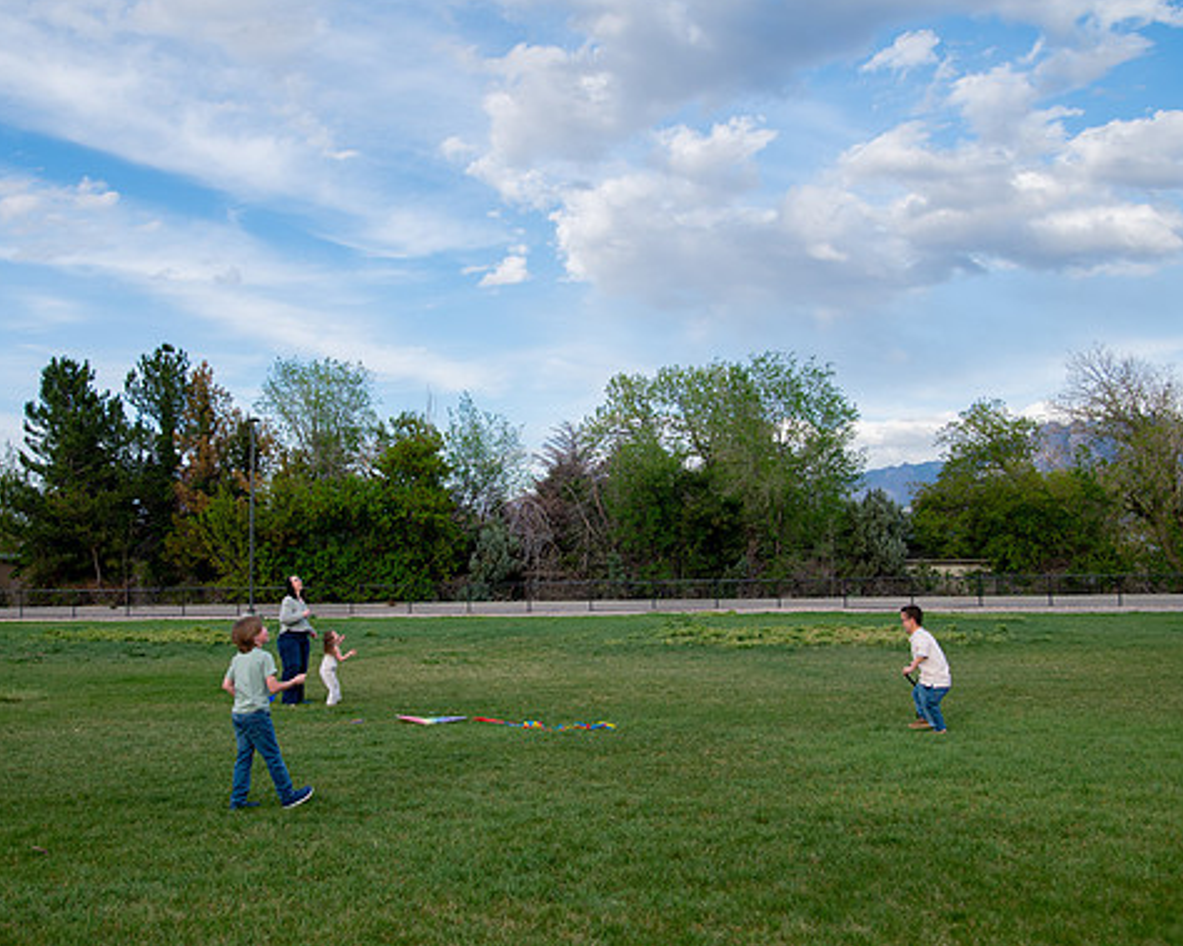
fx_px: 1435
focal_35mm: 41
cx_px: 511
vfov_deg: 36.5
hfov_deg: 44.7
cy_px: 467
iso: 200
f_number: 5
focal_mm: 34
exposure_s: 1/640
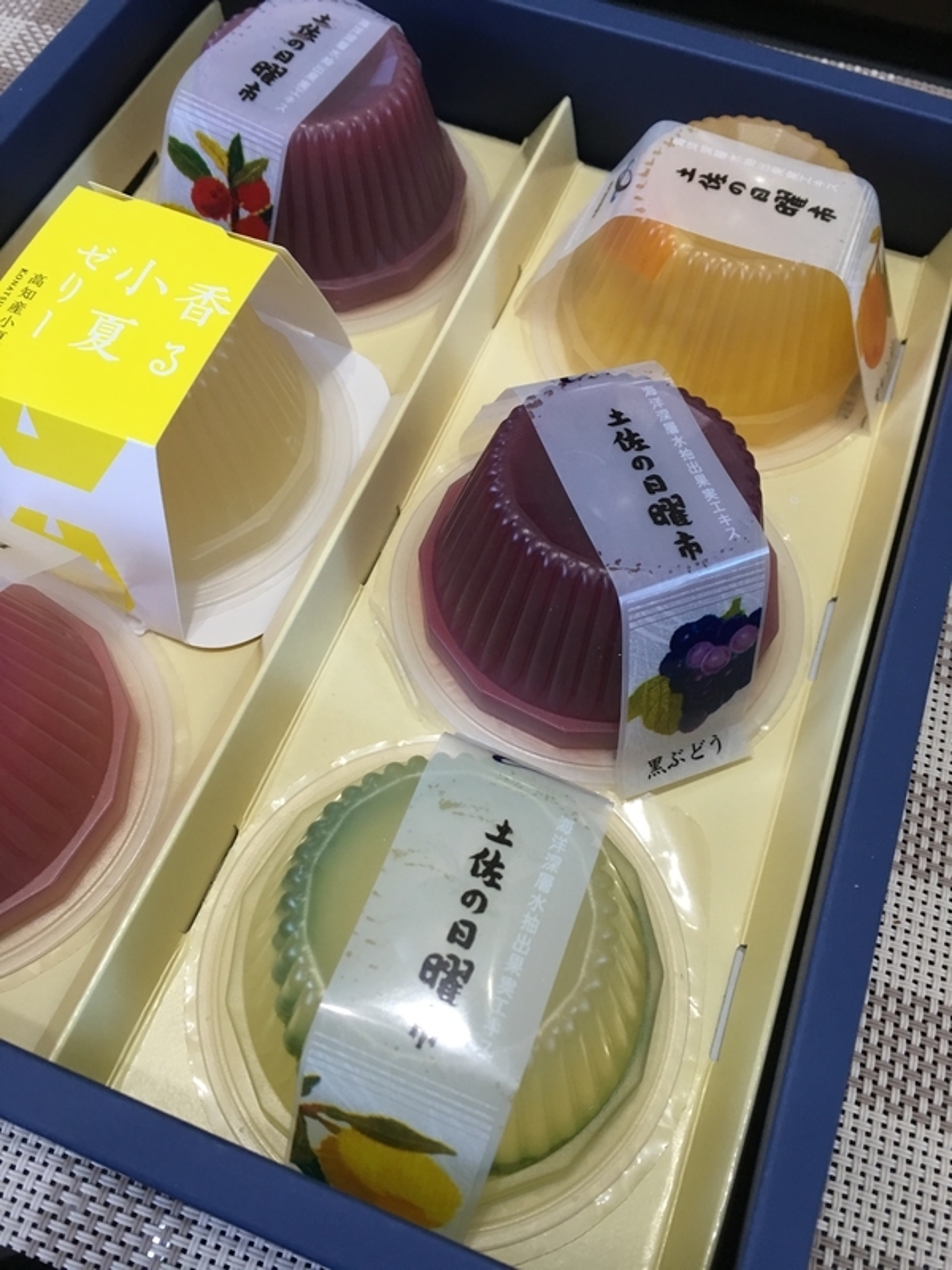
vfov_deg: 61.7
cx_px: 476
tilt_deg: -61.7
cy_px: 635
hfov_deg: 48.2
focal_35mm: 29
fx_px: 1063
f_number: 2.2
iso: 64
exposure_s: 1/17
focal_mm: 4.15
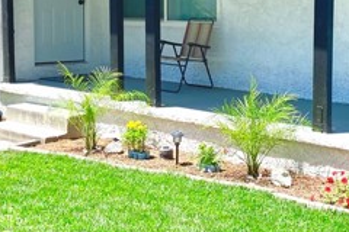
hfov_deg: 28.0
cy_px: 84
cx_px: 205
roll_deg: -0.1
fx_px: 698
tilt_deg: -4.2
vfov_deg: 18.9
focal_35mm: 72
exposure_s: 1/1362
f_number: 1.8
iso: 32
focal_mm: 4.25
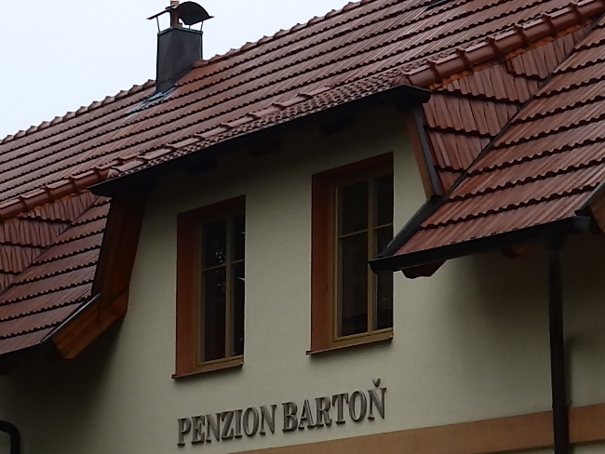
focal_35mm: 126
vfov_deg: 11.8
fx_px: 2203
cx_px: 309
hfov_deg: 15.6
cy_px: 298
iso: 80
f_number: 4
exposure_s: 1/80
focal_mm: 5.7
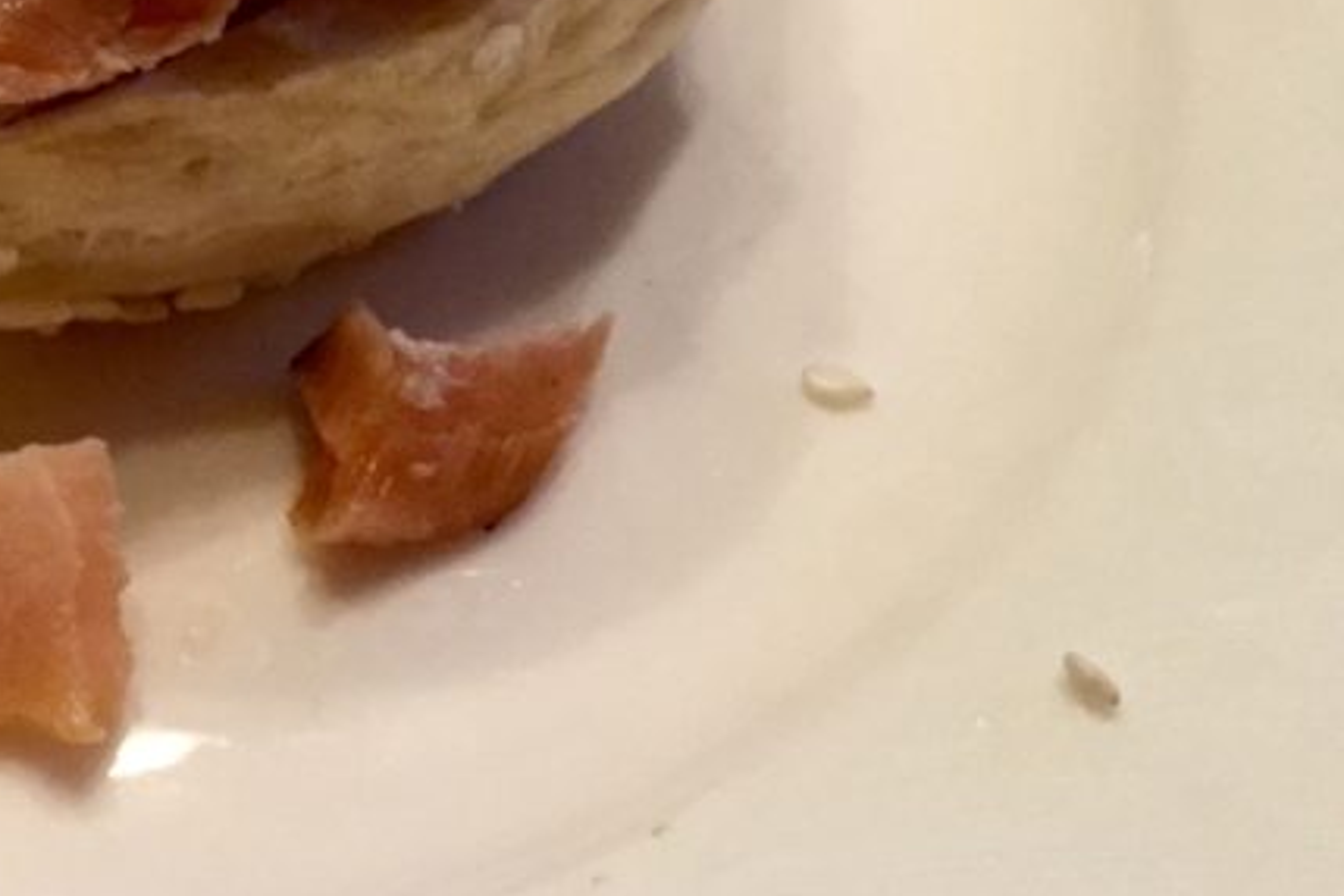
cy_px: -150
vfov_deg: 17.0
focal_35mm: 77
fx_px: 2874
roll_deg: +1.8
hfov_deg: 24.5
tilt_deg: -42.4
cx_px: -150
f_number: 2.4
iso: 160
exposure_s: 1/30
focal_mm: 3.3
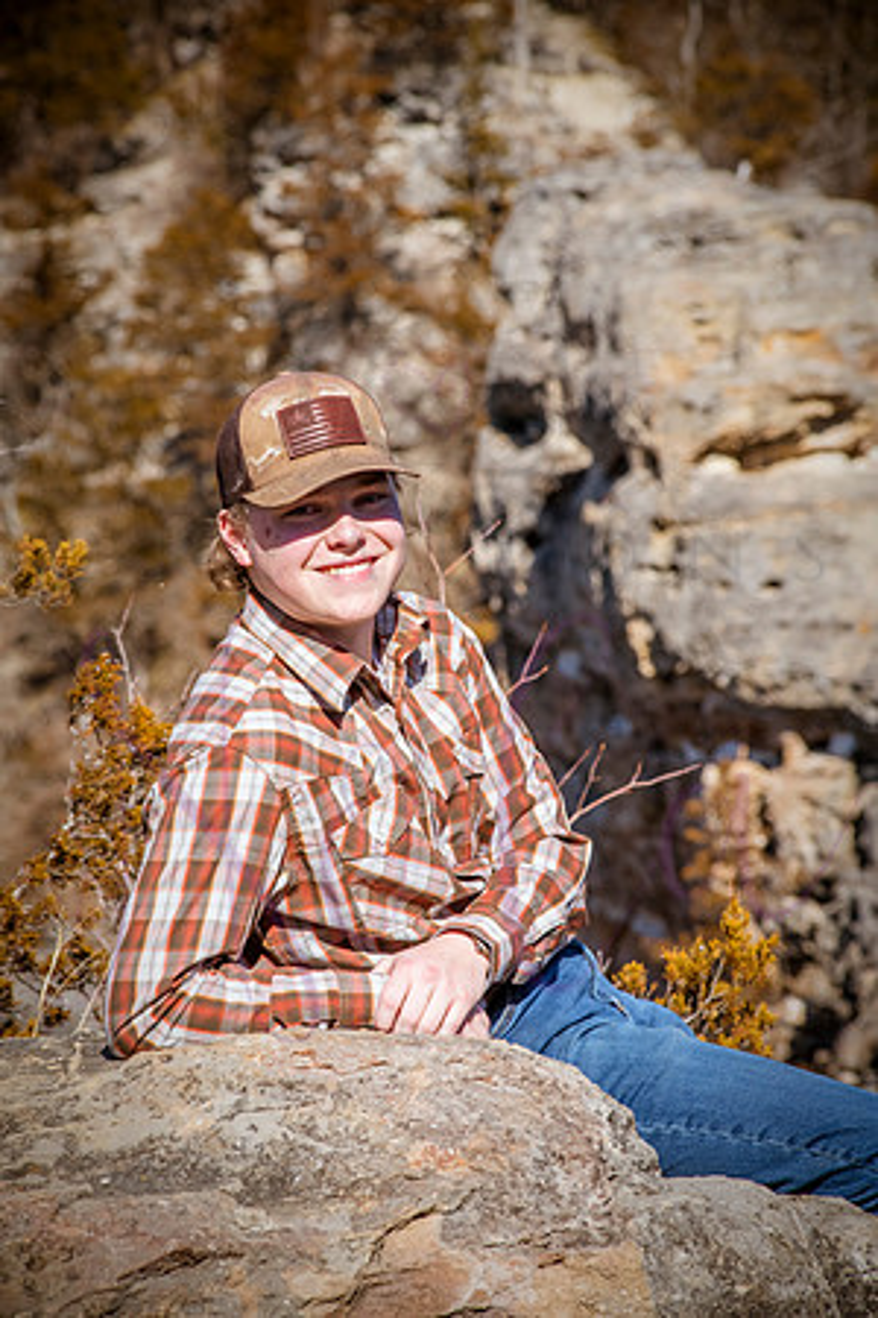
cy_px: 659
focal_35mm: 155
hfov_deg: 8.9
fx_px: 5670
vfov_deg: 13.2
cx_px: 439
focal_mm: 155
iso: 800
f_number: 11
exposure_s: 1/1000
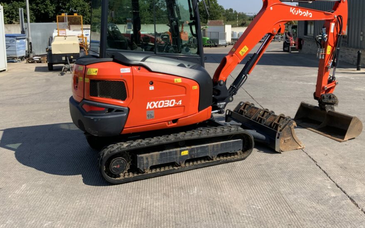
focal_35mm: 36
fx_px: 358
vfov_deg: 34.9
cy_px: 71
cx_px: 213
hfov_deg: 53.7
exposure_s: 1/1577
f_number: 1.8
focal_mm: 3
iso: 16
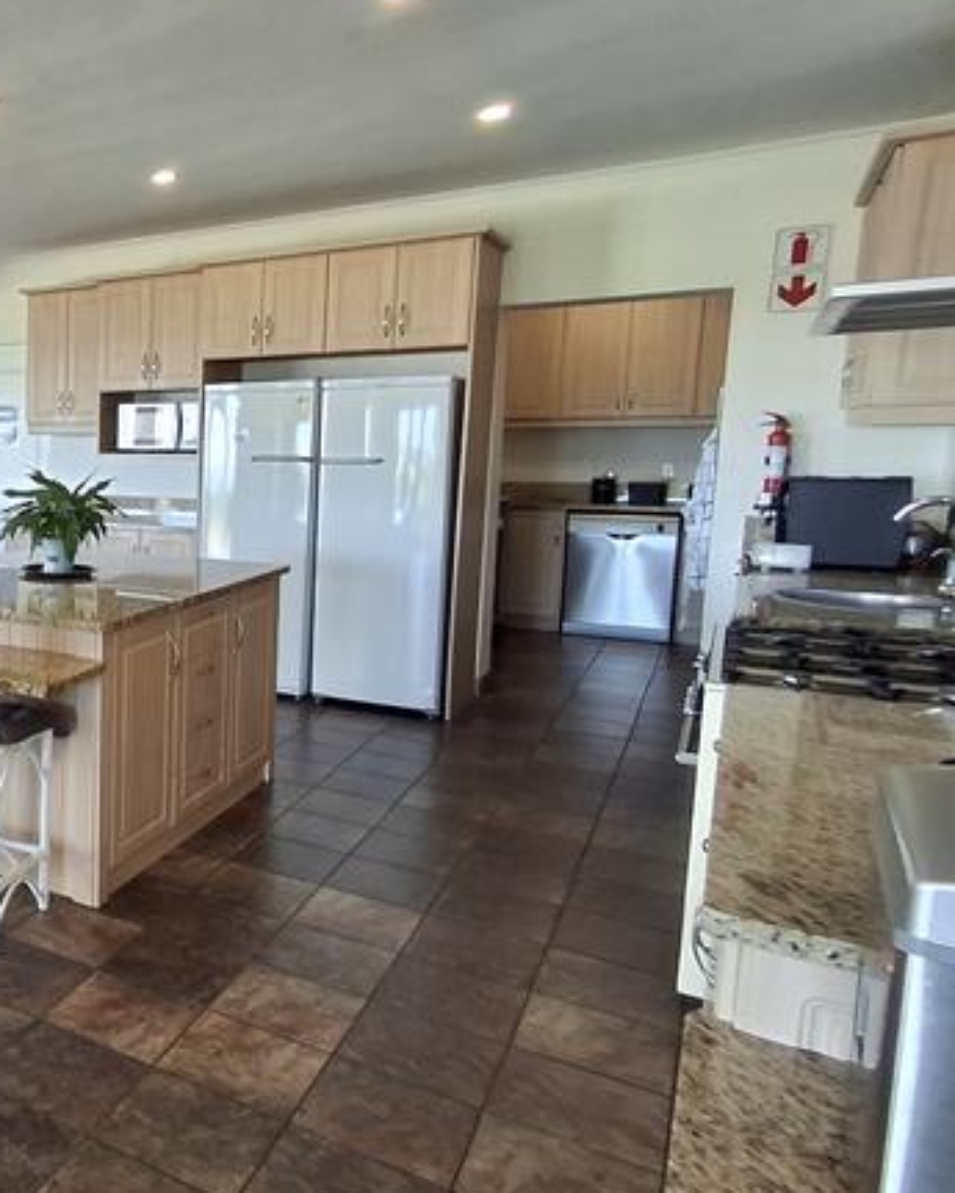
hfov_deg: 38.9
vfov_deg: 60.4
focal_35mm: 29
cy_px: 576
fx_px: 1024
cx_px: -147
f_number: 2.2
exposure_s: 1/50
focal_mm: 1.64
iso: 64
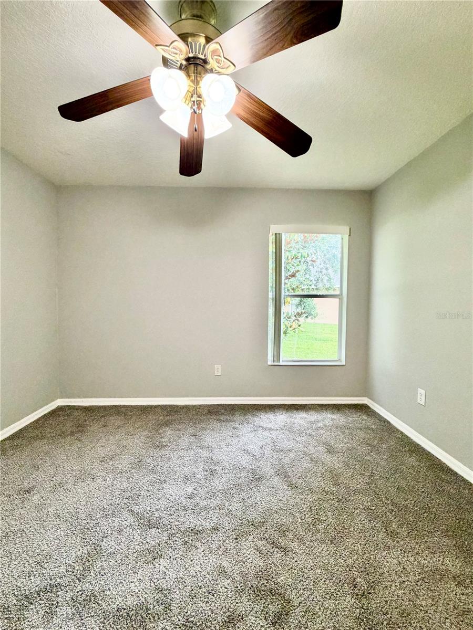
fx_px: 255
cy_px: 315
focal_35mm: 14
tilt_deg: -2.4
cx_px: 236
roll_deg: +0.8
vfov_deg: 102.1
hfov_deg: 85.7
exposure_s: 1/60
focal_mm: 2.22
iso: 200
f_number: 2.2
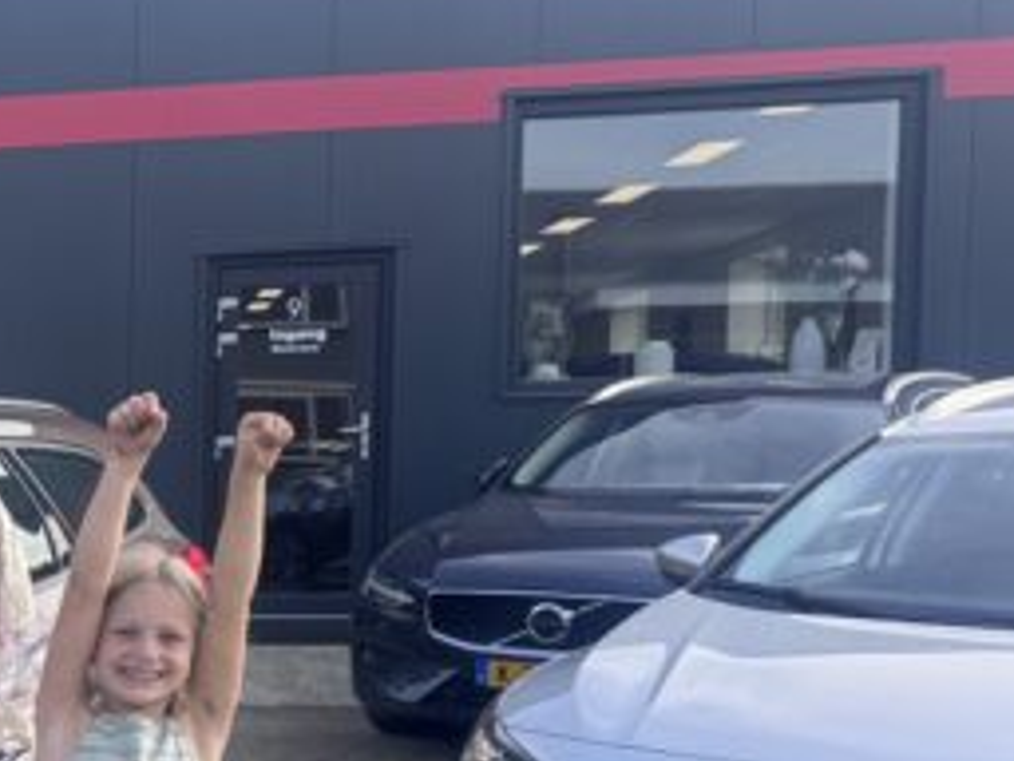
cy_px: 638
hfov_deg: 22.8
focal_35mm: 72
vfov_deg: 20.2
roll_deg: +1.5
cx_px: -444
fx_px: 2109
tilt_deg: -4.3
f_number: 1.78
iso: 80
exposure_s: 1/1026
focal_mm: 6.76
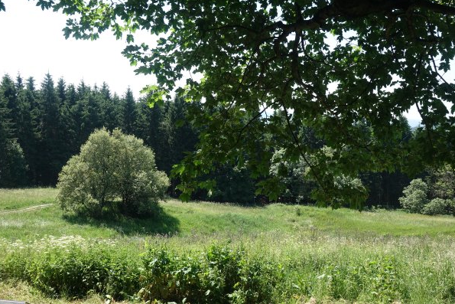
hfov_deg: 53.1
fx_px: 455
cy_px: 149
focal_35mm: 36
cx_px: 226
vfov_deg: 36.9
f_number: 4
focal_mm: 12.96
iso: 100
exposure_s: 1/320
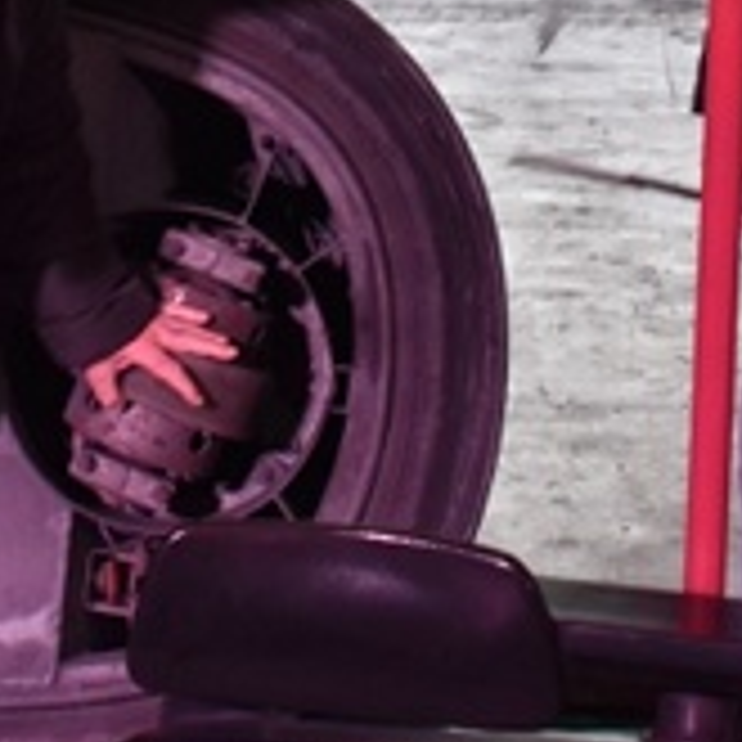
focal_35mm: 120
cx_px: 270
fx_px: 2922
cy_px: -90
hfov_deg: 14.5
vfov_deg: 14.1
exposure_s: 1/60
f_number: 4
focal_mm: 27
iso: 450
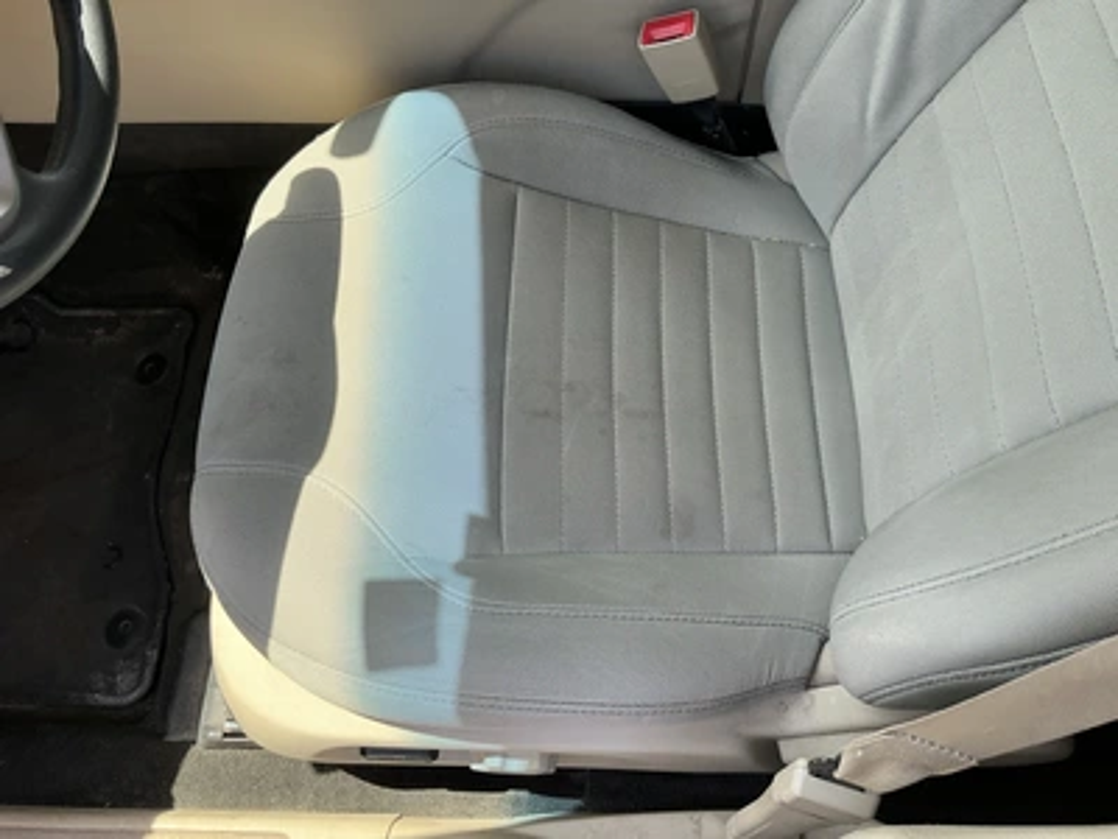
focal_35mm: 28
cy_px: 420
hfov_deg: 63.4
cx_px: 559
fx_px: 904
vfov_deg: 49.7
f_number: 1.8
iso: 25
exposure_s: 1/215
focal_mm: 3
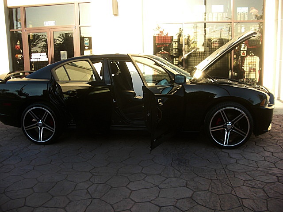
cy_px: 106
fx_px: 294
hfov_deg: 51.4
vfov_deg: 39.7
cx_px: 142
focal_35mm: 36
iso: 50
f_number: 2.8
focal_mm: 6.3
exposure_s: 1/125
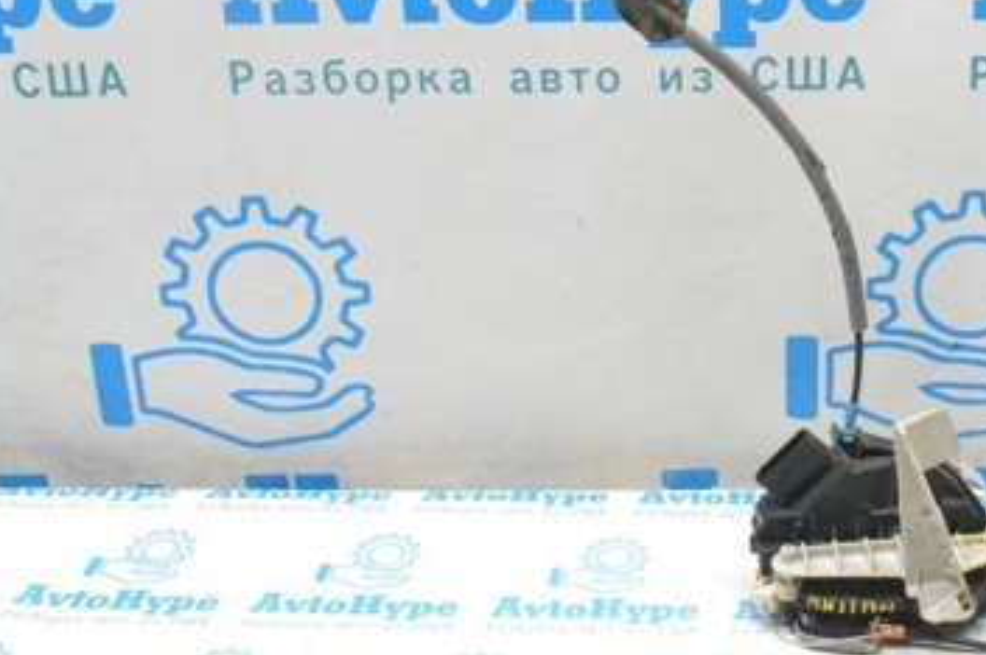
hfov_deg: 32.3
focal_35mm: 60
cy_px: 134
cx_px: 824
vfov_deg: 22.3
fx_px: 1642
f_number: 9
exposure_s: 1/160
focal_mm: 22
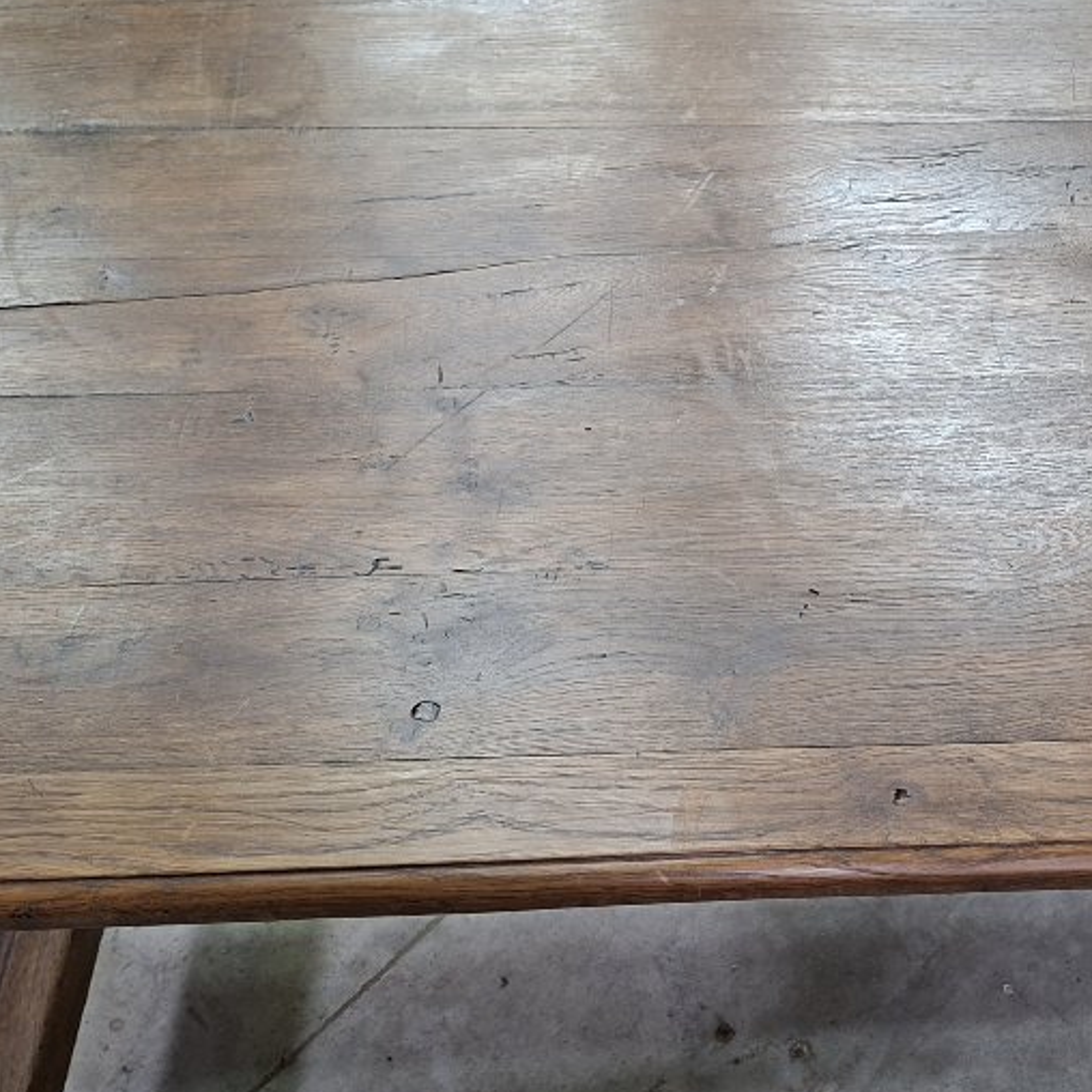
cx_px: 821
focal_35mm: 48
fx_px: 1713
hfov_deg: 34.6
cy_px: 475
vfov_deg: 35.3
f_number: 1.8
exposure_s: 1/50
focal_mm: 5.54
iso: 320
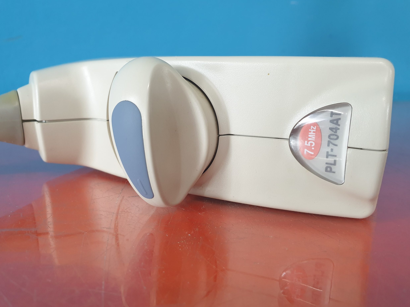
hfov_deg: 65.3
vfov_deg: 51.4
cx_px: 207
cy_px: 154
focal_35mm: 27
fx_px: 320
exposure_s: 1/50
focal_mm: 4.3
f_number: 2.4
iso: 320
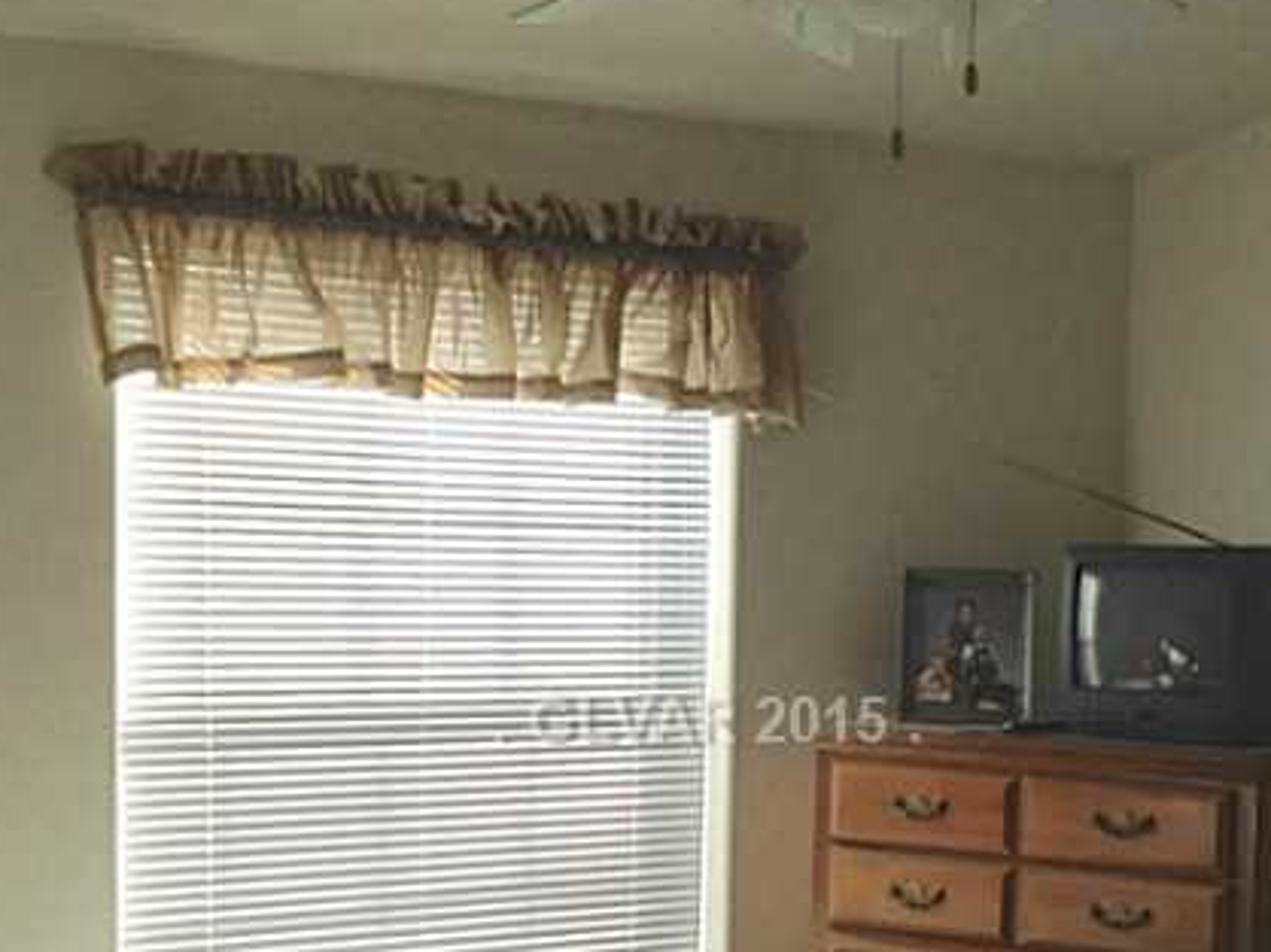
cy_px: 721
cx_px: 712
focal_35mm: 67
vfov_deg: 21.7
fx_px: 2459
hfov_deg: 29.0
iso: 50
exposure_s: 1/152
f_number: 2.4
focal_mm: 4.28
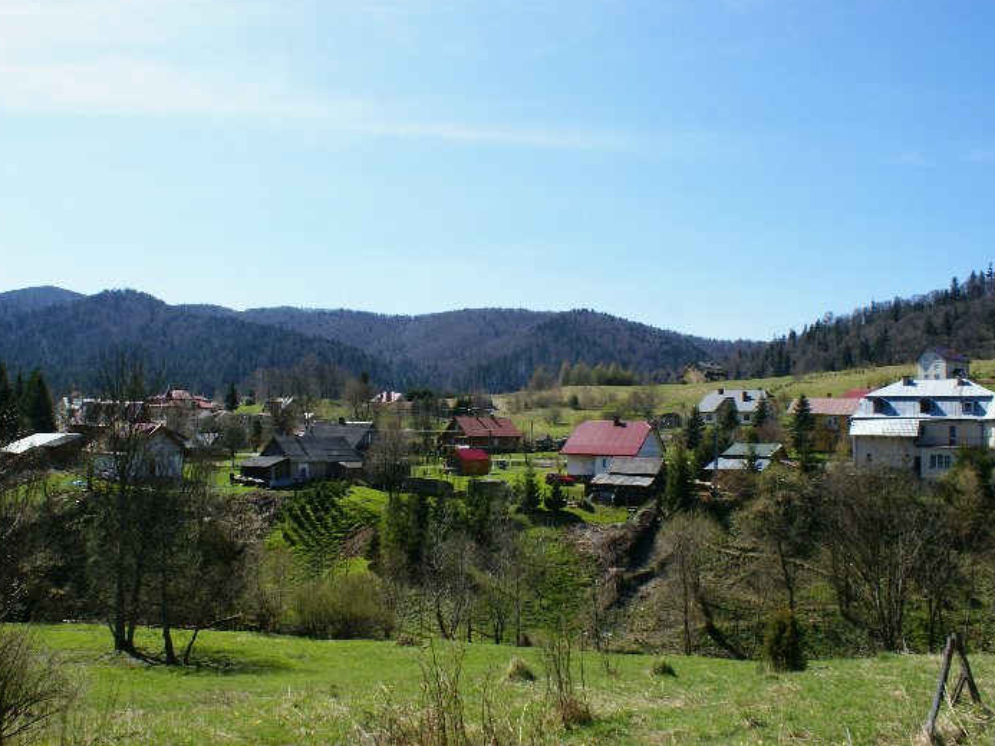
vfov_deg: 46.8
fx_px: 862
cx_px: 465
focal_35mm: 30
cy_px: 364
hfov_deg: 59.9
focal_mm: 18
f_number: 10
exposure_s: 1/320
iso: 100
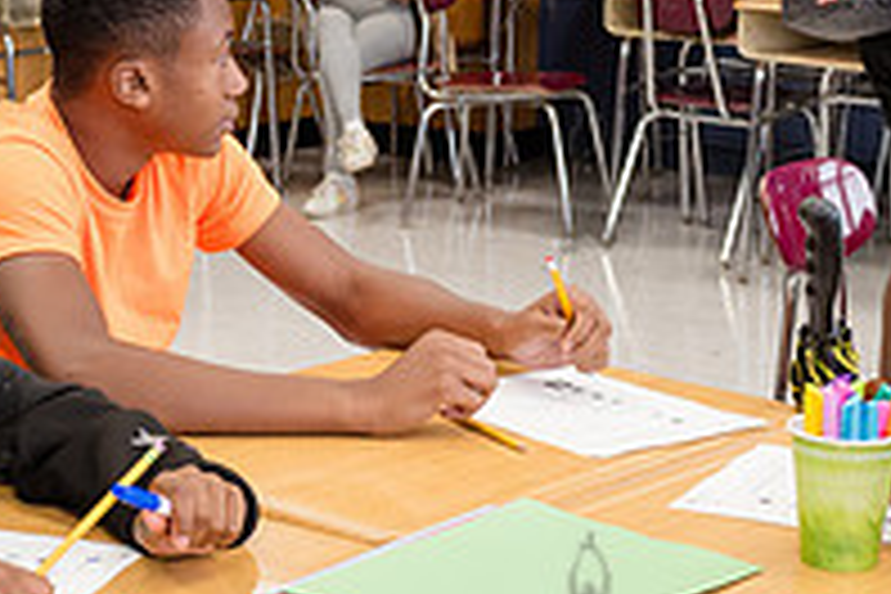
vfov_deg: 13.3
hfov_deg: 19.8
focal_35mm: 103
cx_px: 315
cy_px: 306
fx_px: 2549
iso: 1250
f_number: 3.5
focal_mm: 29
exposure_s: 1/160
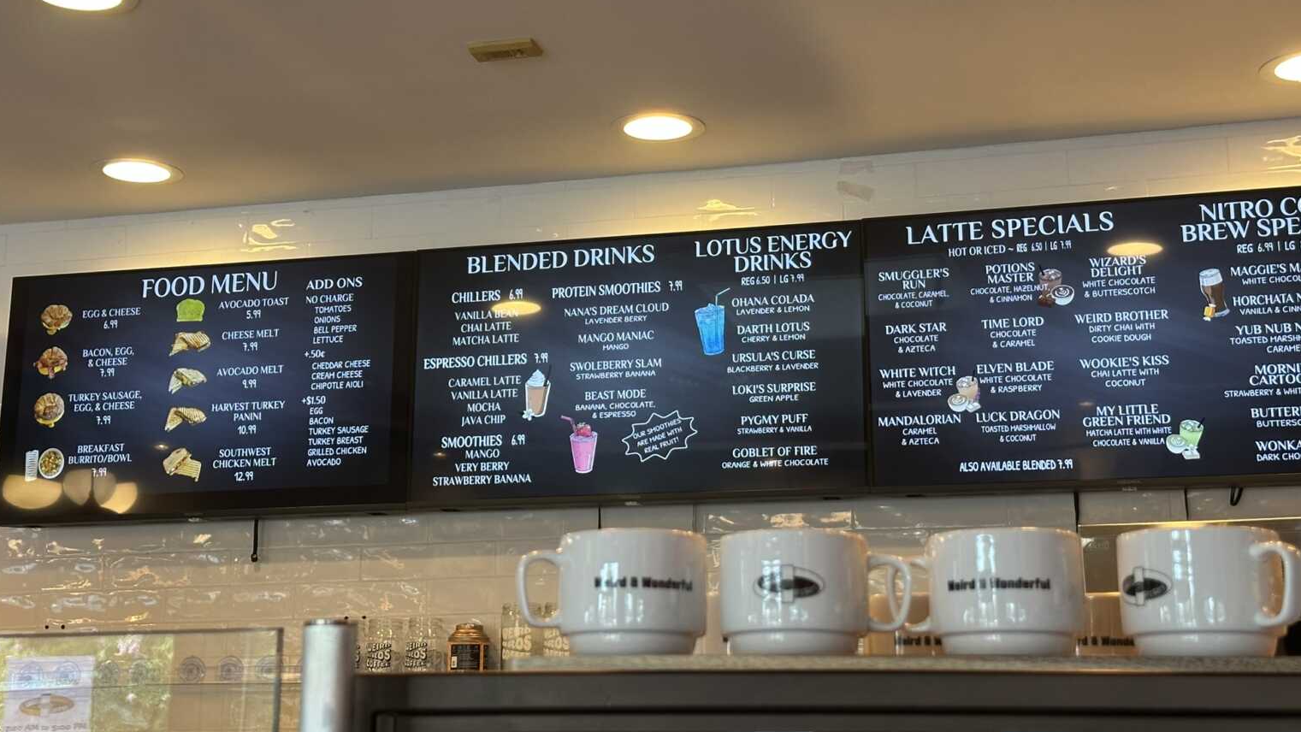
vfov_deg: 21.8
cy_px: 301
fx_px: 1898
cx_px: 638
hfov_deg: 37.8
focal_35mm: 55
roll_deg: -0.3
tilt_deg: +13.5
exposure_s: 1/120
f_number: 1.78
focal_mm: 6.86
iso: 125
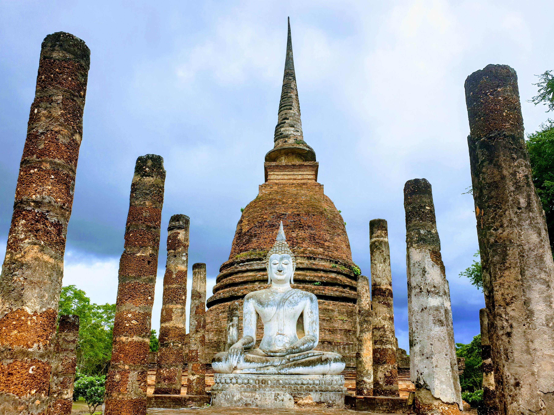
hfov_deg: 67.3
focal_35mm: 26
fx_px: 416
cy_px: 208
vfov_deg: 53.1
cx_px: 277
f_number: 2.4
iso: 50
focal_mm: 4.3
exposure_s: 1/1410
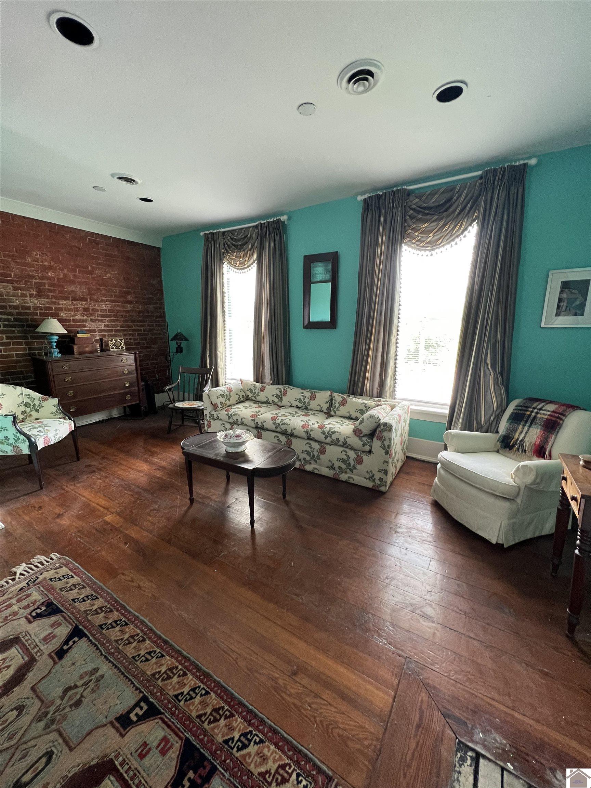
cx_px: 296
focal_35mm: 13
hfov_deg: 89.9
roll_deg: -1.4
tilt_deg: -11.8
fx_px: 296
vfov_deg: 106.2
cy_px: 394
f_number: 1.8
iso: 250
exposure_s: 1/76
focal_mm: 1.57
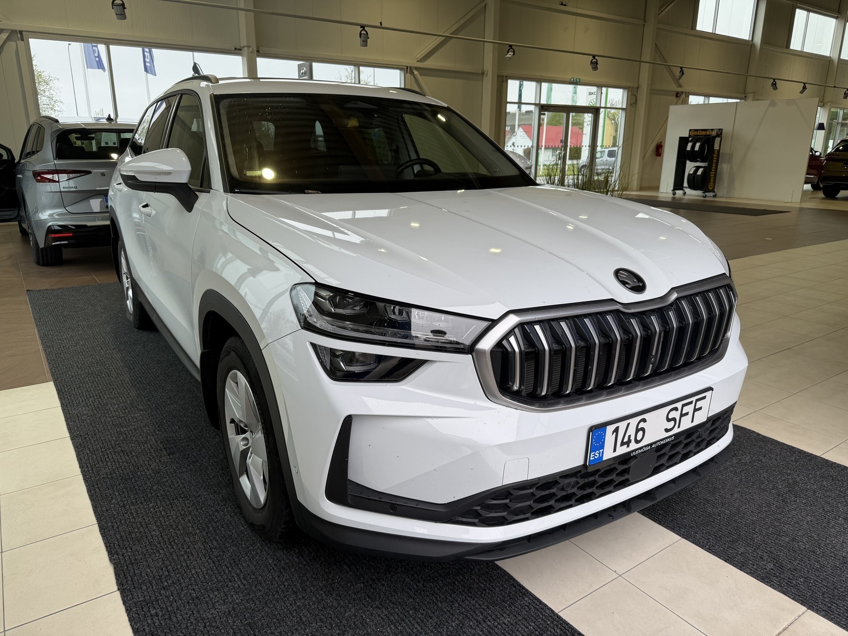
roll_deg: +0.0
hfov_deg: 71.6
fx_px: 588
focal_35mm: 24
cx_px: 424
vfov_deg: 56.8
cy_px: 318
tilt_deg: -17.3
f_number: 1.78
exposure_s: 1/521
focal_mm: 6.76
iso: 80
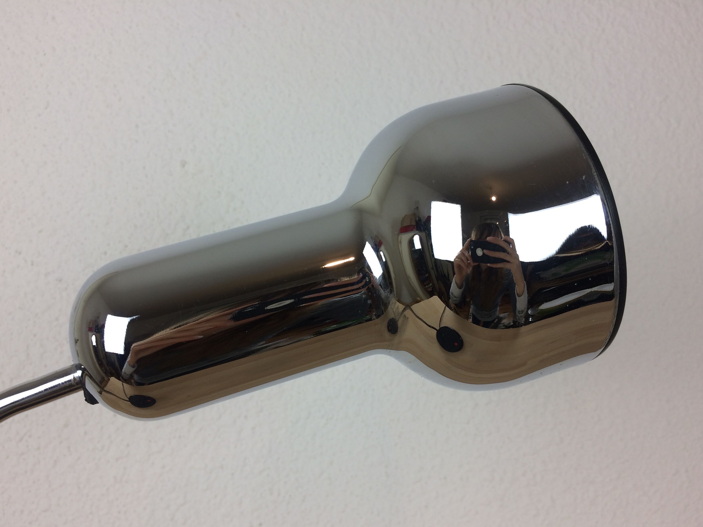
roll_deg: +0.0
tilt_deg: +3.9
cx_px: 354
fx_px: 609
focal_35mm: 30
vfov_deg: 46.8
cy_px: 268
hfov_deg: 60.0
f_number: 2.2
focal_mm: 4.15
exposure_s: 1/50
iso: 32
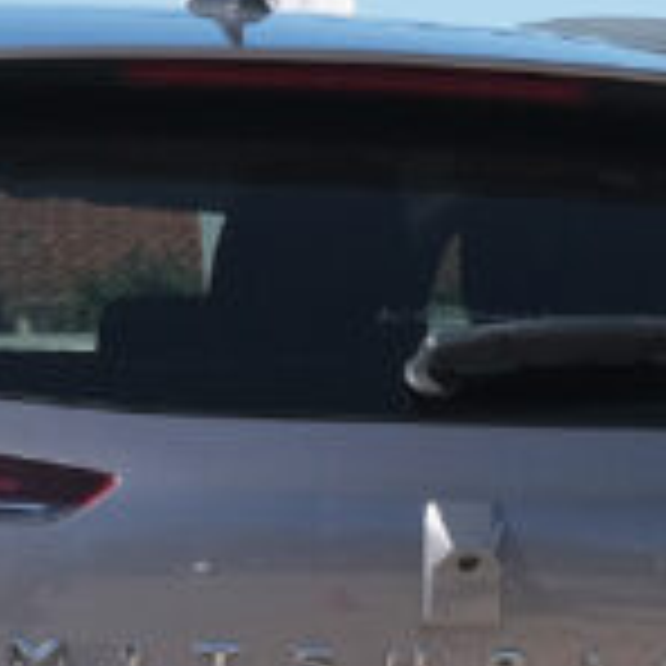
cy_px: 763
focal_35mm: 300
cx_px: 202
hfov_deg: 5.8
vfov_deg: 5.8
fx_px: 6530
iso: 160
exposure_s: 1/320
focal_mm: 34.3
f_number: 9
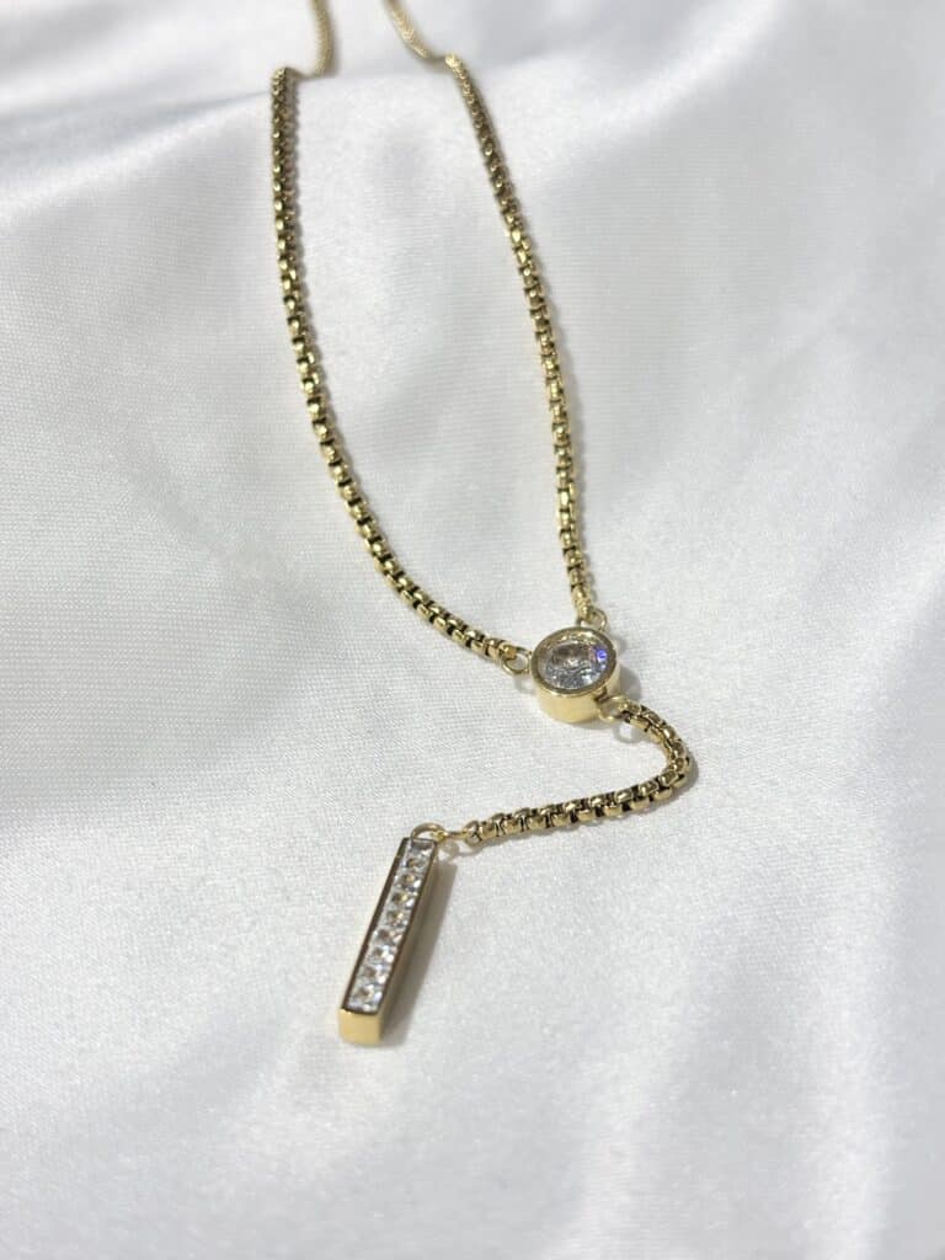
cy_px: 630
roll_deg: +8.2
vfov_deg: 36.8
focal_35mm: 52
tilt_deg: -39.3
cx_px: 472
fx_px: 1893
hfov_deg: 28.0
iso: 32
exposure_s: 1/421
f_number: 1.6
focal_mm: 5.96
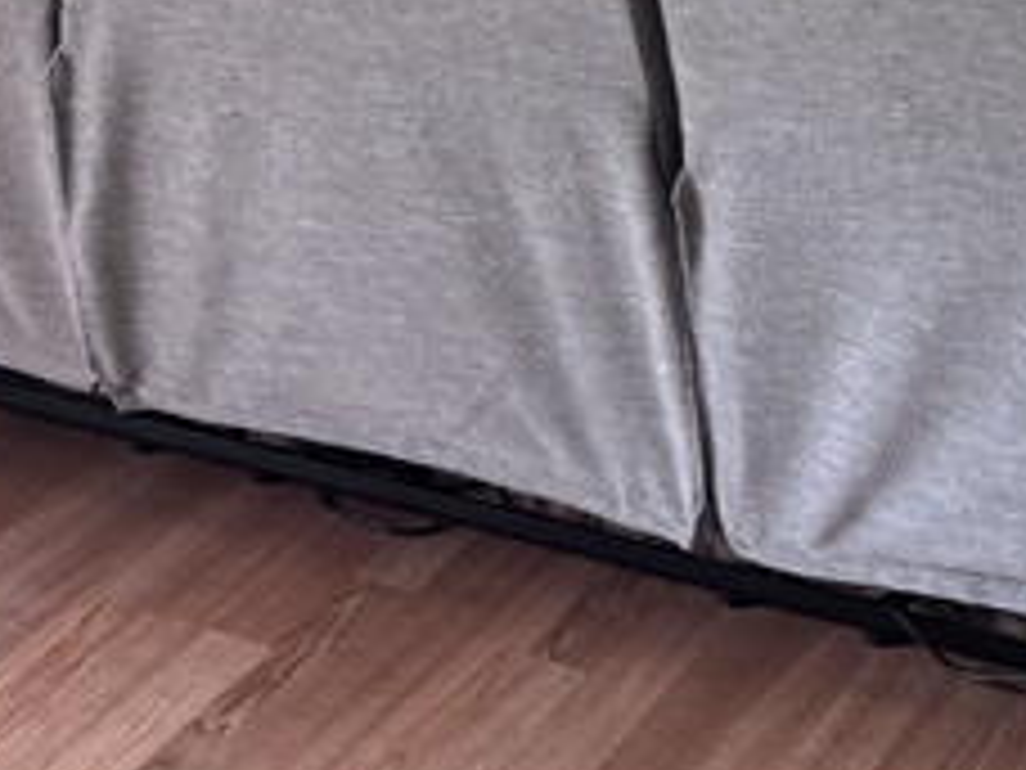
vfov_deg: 12.0
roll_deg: +0.7
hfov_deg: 18.2
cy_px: -856
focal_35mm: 108
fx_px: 3201
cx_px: 513
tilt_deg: -4.9
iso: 160
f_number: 1.78
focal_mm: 6.76
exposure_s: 1/120
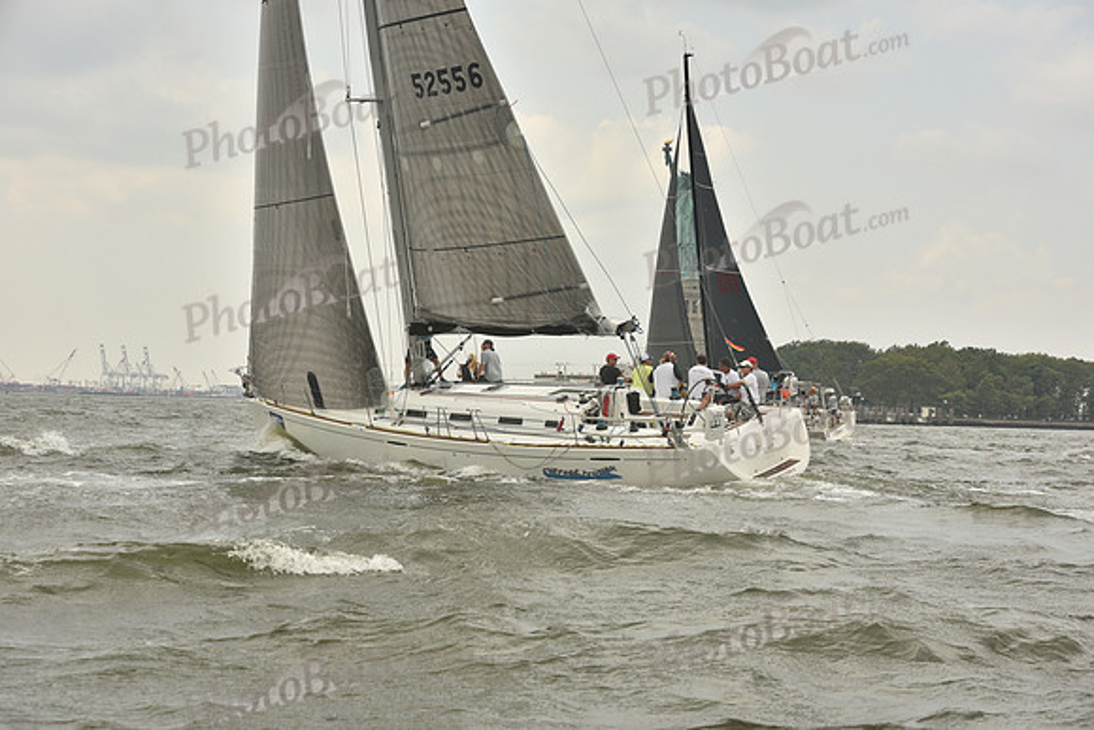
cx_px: 547
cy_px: 365
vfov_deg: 19.5
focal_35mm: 70
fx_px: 2128
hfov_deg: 28.8
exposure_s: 1/800
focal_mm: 70
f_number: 7.1
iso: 250
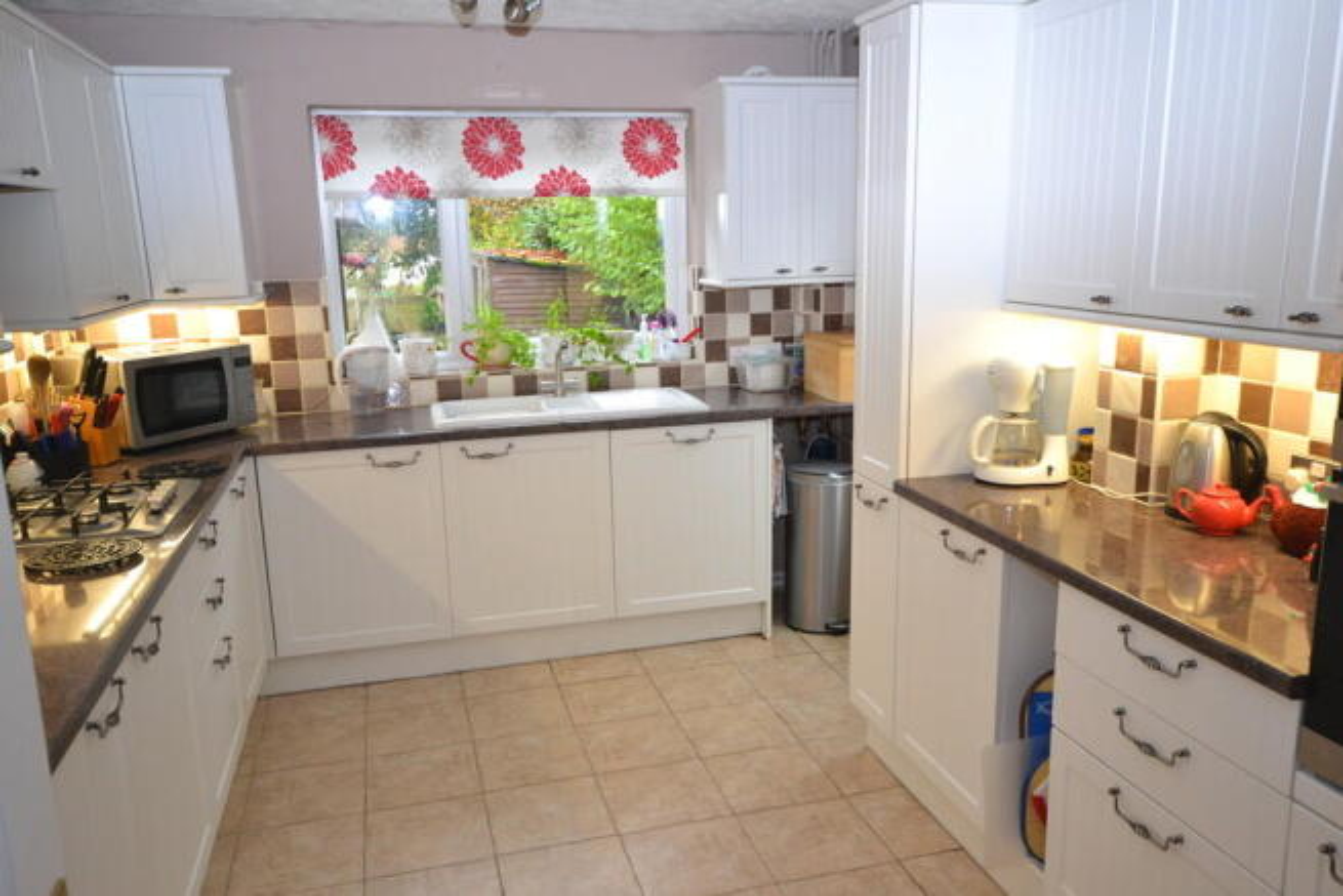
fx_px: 1063
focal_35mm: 28
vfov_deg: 45.7
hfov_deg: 64.5
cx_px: 672
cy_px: 448
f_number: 5.6
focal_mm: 19
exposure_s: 1/60
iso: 1600
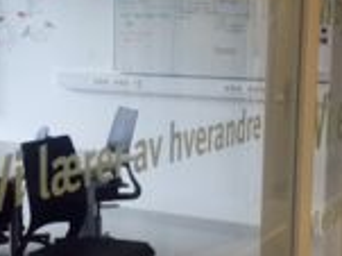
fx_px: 760
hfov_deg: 25.3
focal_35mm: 77
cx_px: 152
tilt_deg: -9.8
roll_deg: -0.1
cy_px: 138
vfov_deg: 19.1
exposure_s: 1/33
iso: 32
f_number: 2.2
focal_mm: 4.15
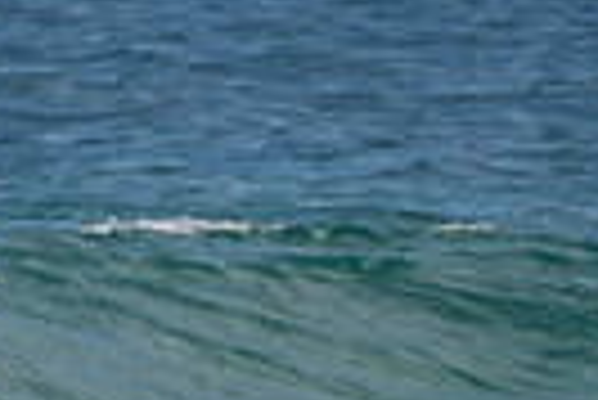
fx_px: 39943
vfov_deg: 0.6
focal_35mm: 2402
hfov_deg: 0.9
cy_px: 453
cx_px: -388
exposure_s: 1/2000
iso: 200
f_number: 5.6
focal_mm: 400
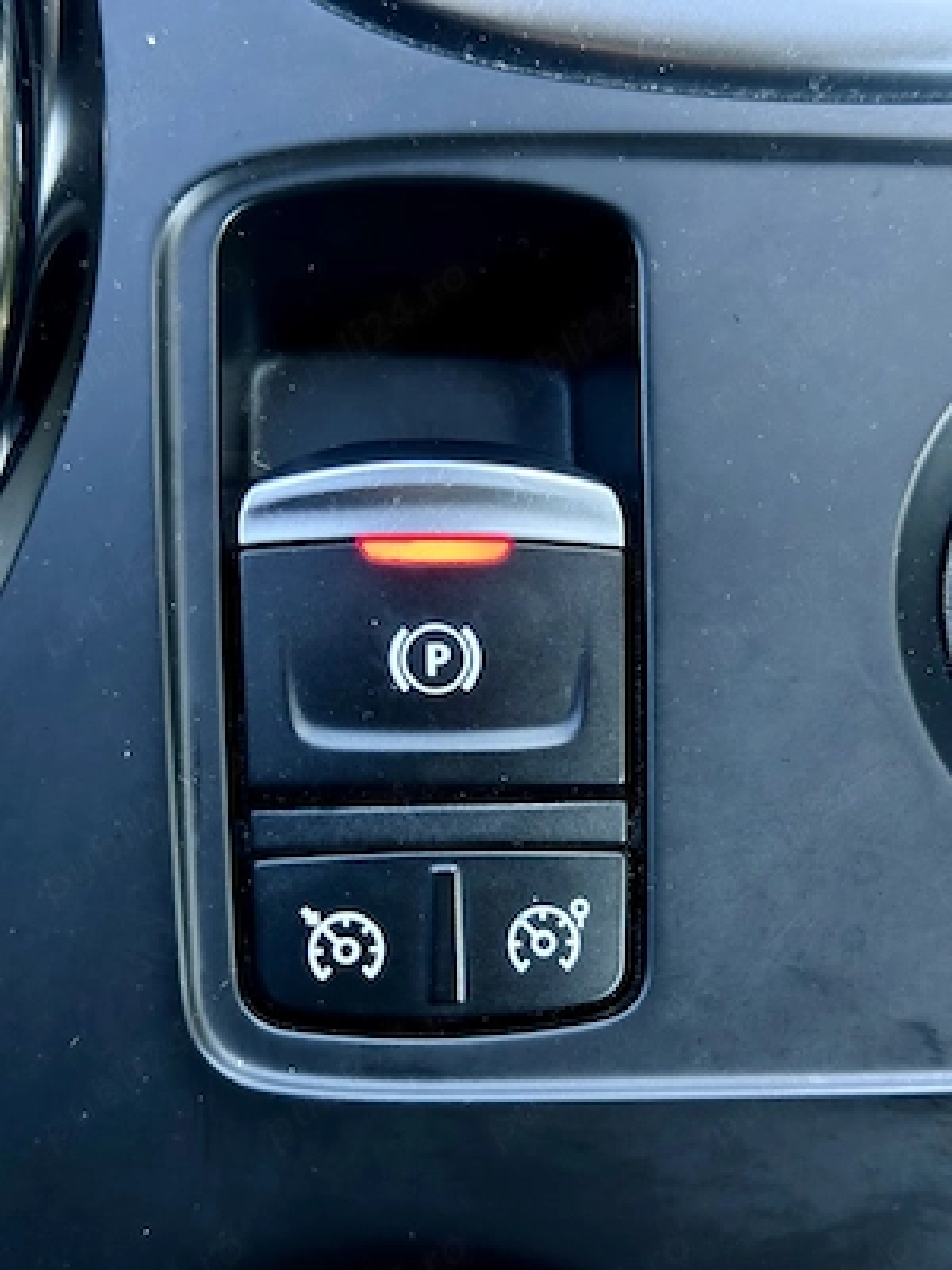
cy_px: 635
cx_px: 476
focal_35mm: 48
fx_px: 1760
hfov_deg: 30.3
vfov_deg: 39.7
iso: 160
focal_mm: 6.86
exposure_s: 1/60
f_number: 1.78
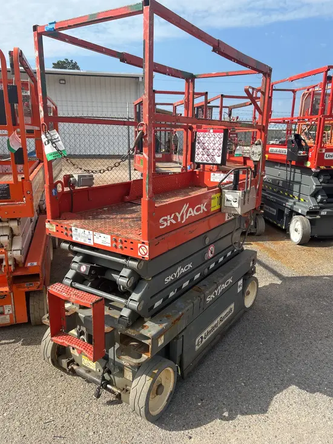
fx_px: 333
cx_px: 166
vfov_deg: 67.3
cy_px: 222
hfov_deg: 53.1
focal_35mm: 26
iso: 50
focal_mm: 5.7
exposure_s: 1/3165
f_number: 1.5
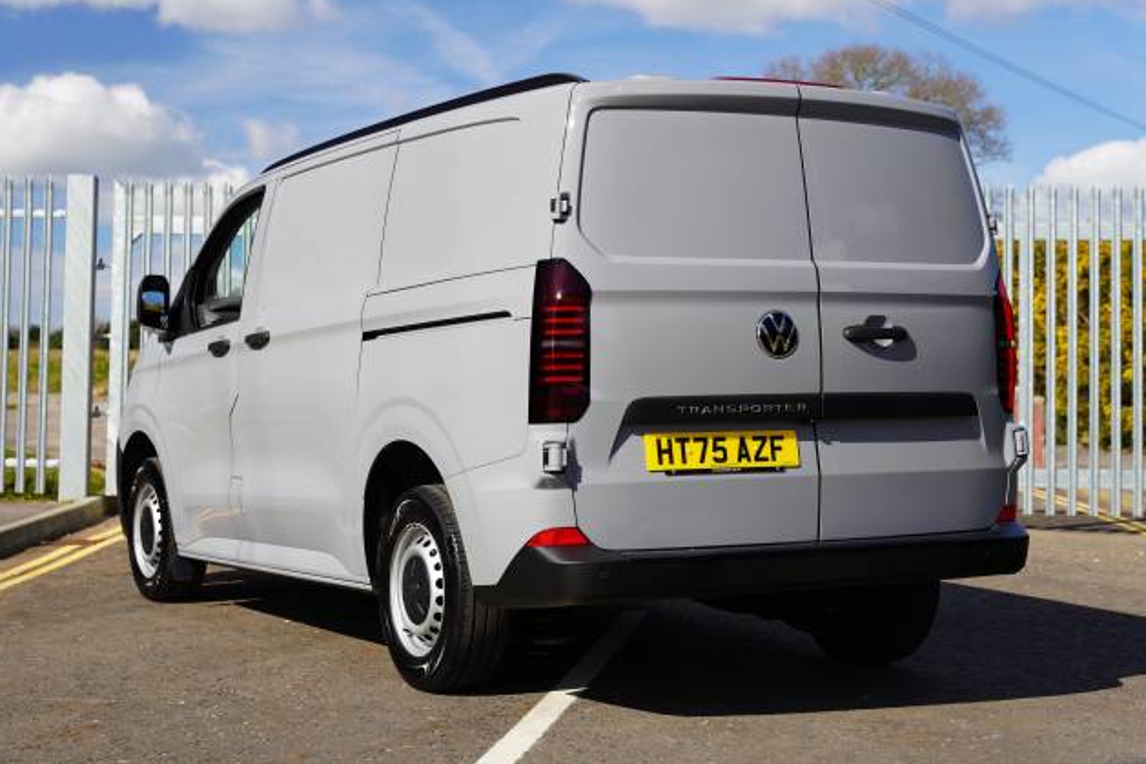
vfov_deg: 22.9
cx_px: 578
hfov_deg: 33.8
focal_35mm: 59
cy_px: 381
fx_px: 1887
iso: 100
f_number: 5
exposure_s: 1/320
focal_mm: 58.3
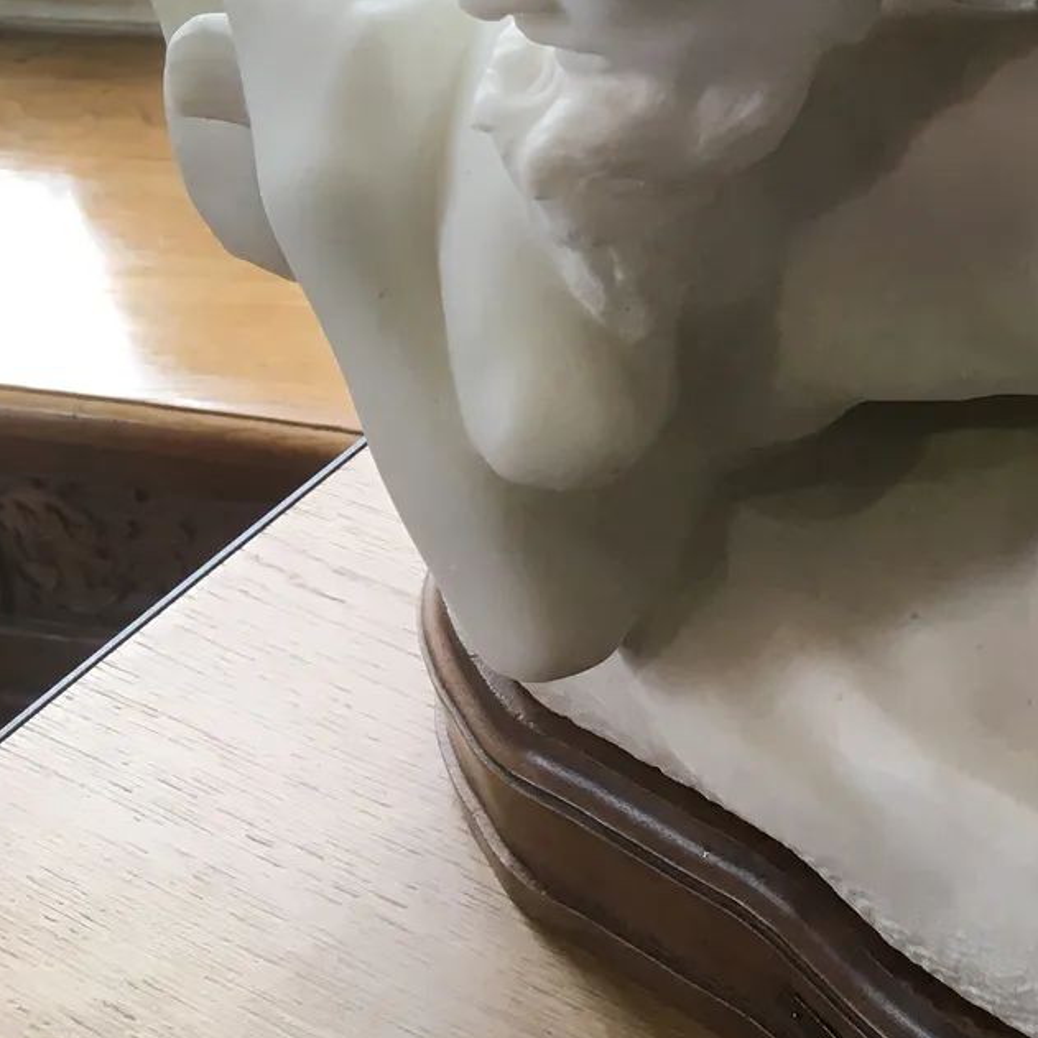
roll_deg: +2.6
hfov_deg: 23.9
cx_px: 1277
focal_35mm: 65
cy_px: 169
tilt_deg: -34.2
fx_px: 2205
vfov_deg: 25.9
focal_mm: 4.15
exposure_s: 1/30
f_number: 2.2
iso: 25
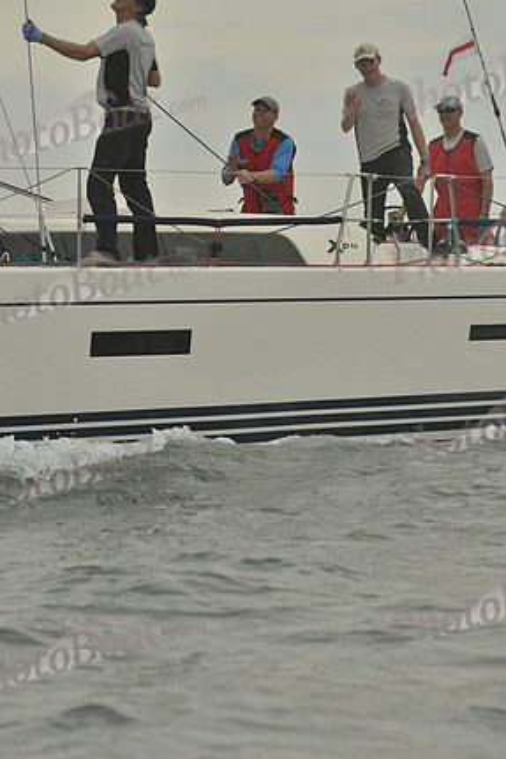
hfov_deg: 6.6
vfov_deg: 9.8
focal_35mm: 209
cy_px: 357
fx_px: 4403
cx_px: 299
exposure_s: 1/1250
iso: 400
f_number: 5.6
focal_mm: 155
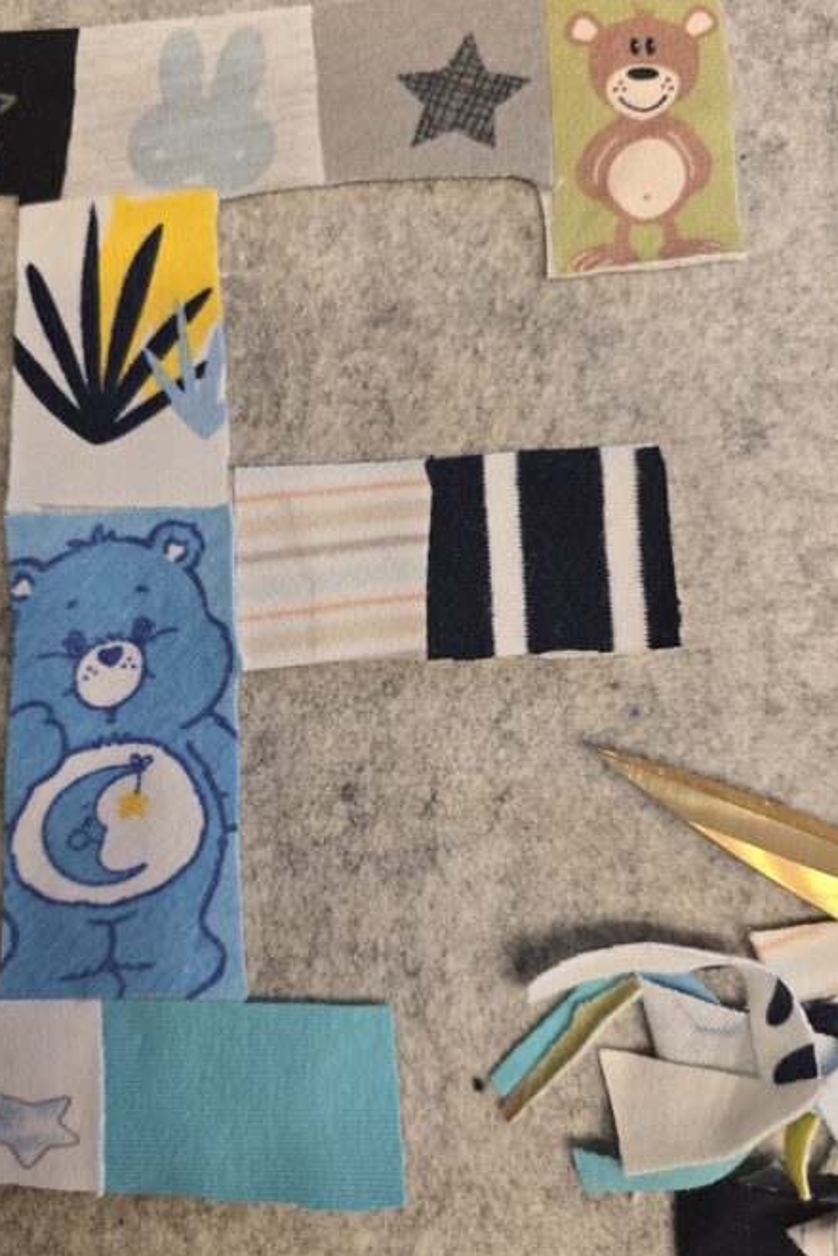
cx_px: 362
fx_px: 1013
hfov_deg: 44.9
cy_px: 638
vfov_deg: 63.7
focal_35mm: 29
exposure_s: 1/100
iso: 250
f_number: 1.7
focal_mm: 6.3
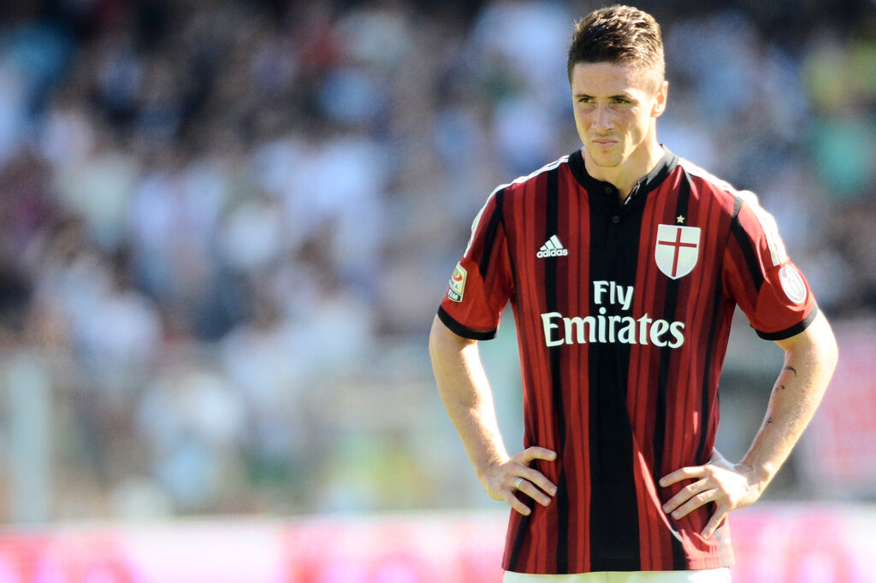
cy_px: 292
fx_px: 12162
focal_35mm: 500
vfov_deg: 2.7
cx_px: 438
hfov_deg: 4.1
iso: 1000
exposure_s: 1/1600
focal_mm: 500
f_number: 4
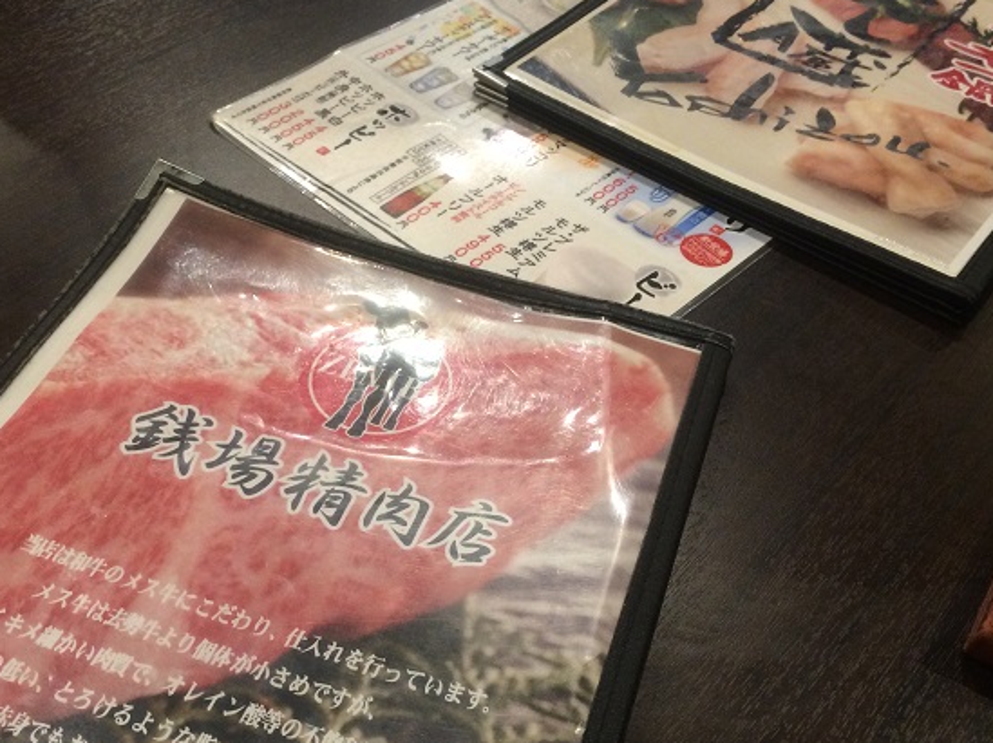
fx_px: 1061
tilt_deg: -50.7
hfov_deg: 50.1
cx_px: 441
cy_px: 464
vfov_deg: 38.4
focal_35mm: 37
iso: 125
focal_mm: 4.15
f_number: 2.2
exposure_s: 1/30
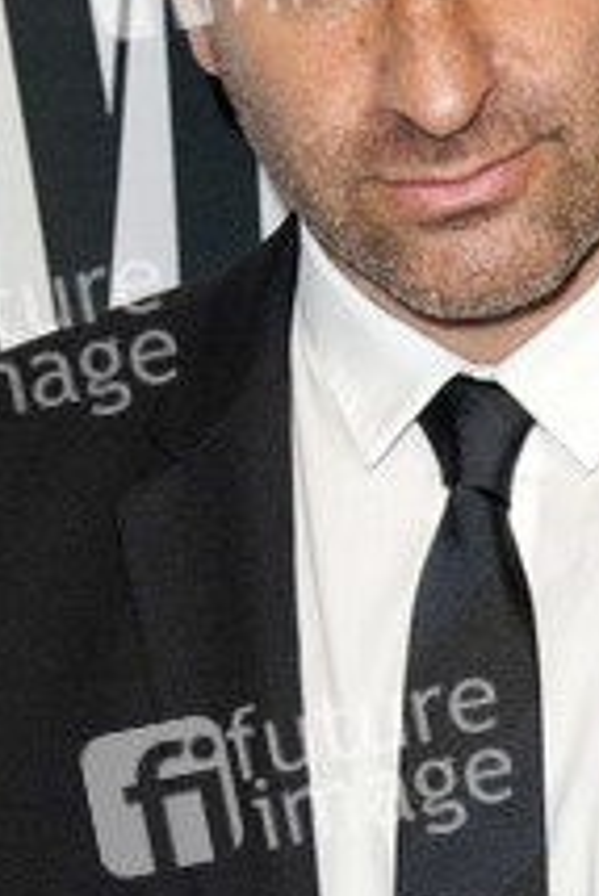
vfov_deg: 27.7
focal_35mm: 71
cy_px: 151
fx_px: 1769
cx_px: 421
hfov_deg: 19.1
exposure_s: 1/400
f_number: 4
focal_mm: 38
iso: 500
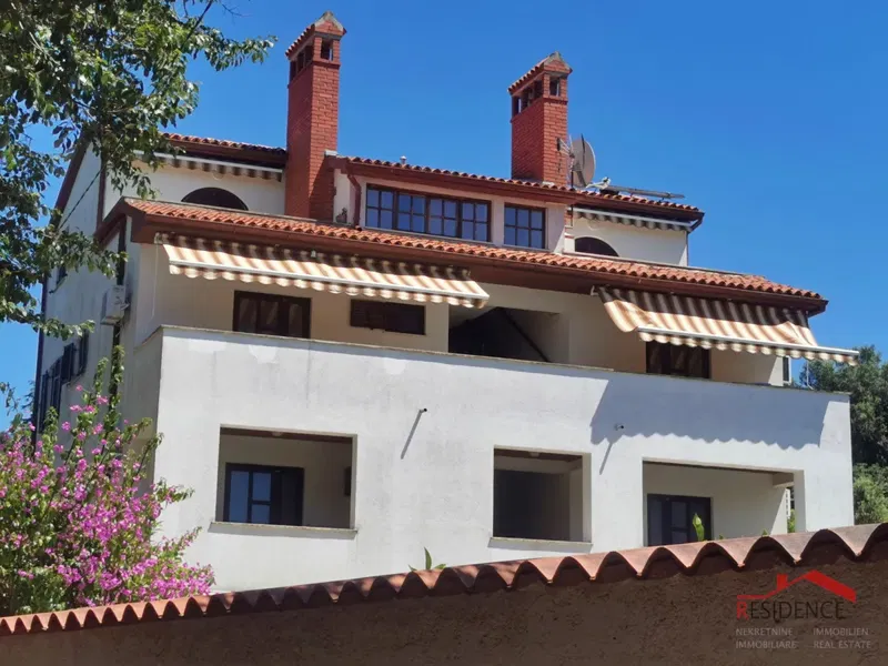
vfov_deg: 22.3
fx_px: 1693
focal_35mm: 66
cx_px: 444
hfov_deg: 29.4
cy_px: 333
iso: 50
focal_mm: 5.56
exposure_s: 1/4184
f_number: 1.6
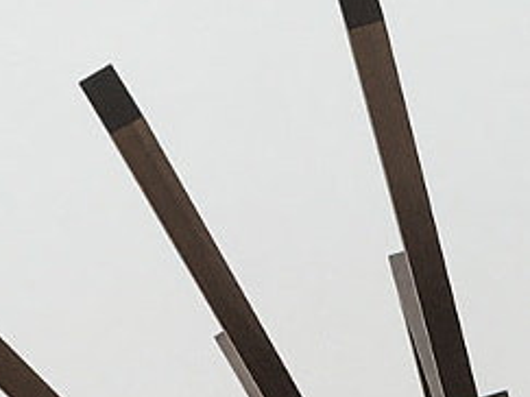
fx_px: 2923
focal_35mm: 191
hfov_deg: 10.1
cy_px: 977
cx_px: 698
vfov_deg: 7.3
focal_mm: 4.15
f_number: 2.2
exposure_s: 1/50
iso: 25
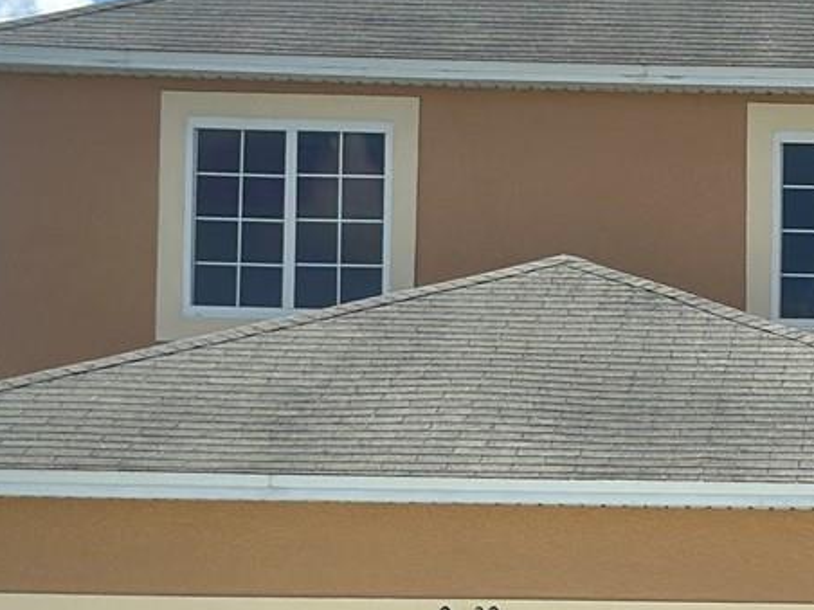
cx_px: 1144
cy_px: 585
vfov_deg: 8.7
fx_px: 3998
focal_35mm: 170
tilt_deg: +3.9
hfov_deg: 11.3
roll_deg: -0.7
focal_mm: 6.86
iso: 80
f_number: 1.78
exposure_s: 1/5882
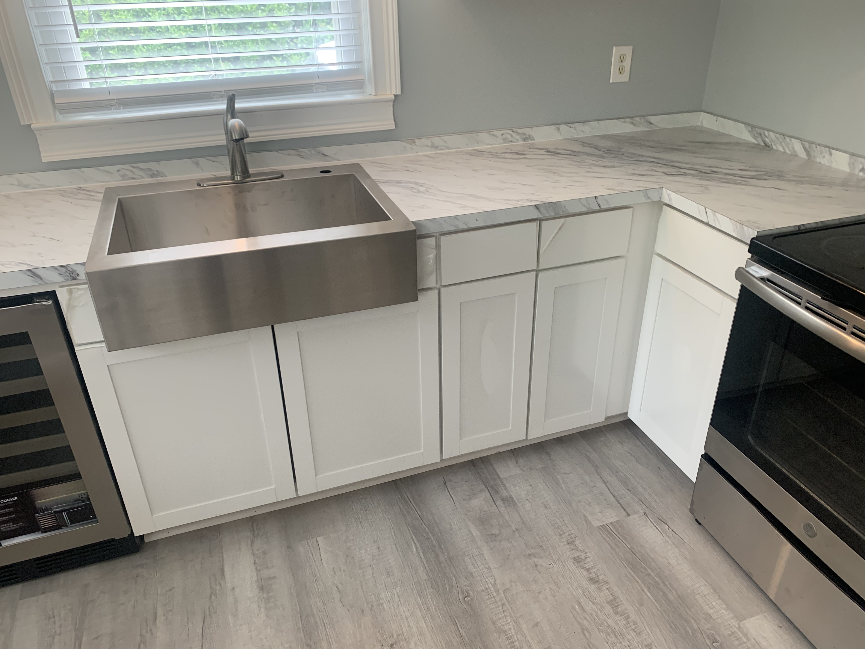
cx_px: 432
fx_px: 650
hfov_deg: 67.3
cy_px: 324
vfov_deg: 53.1
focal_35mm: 26
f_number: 1.8
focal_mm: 4.25
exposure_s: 1/60
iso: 64
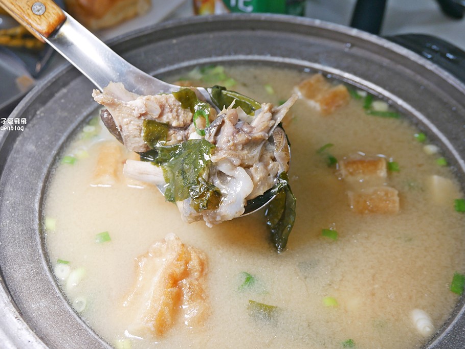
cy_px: 174
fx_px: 591
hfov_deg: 42.9
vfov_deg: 32.9
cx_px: 214
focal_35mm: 44
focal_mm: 20
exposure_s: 1/80
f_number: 4.5
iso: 200
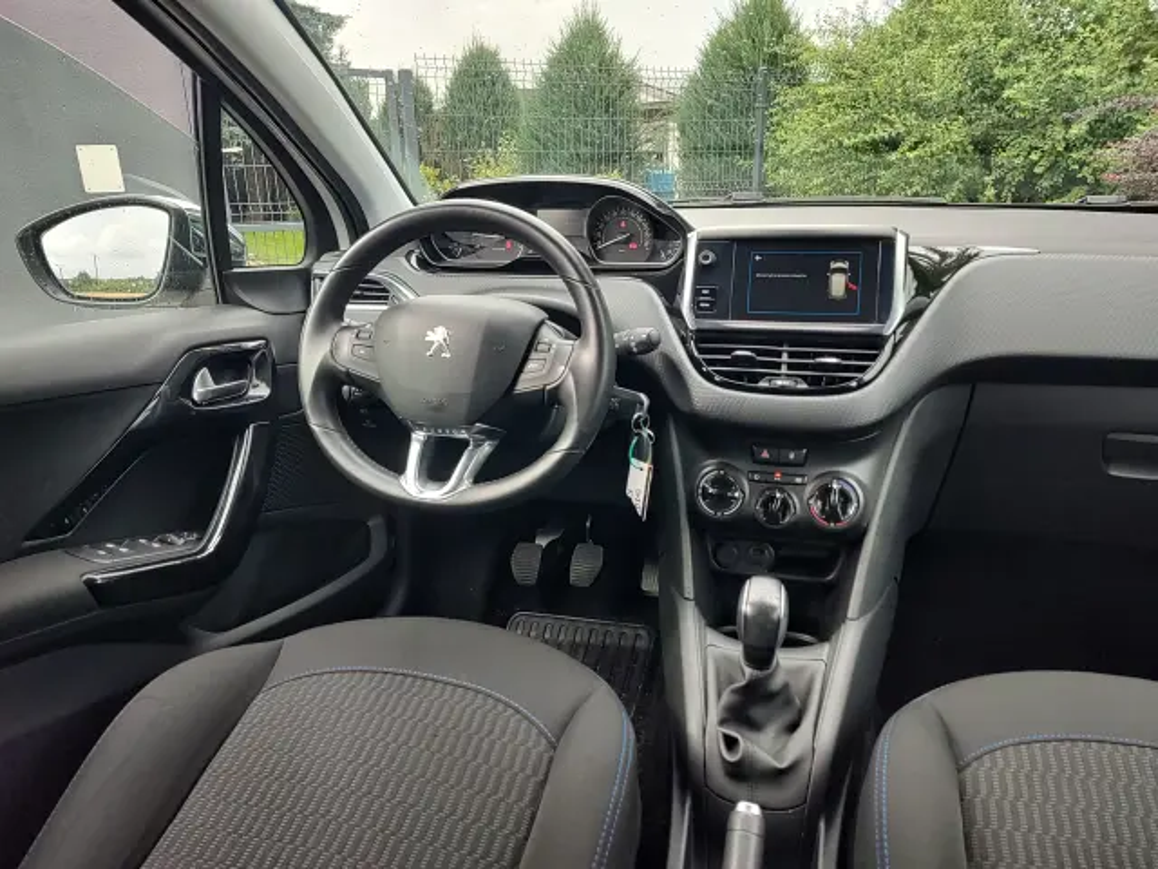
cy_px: 434
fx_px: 769
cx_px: 579
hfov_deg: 73.9
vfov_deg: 58.9
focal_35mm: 23
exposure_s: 1/306
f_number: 1.8
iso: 100
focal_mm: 5.56
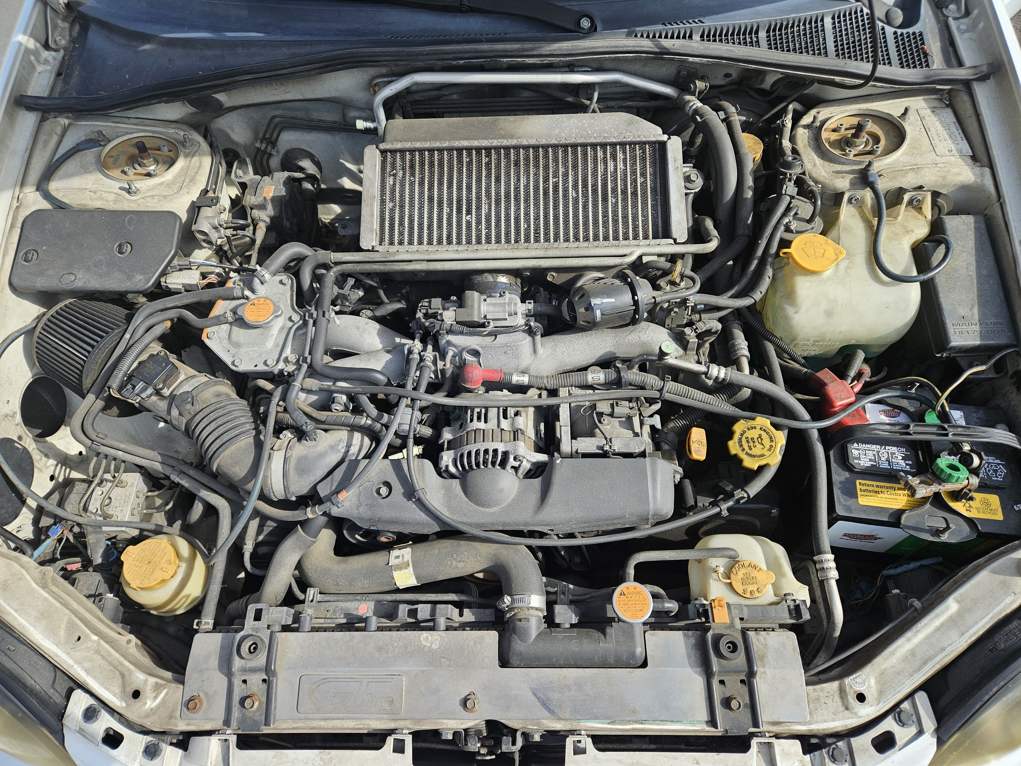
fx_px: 678
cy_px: 383
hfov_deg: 73.9
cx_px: 510
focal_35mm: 23
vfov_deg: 58.9
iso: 25
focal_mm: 5.4
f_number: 1.8
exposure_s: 1/641
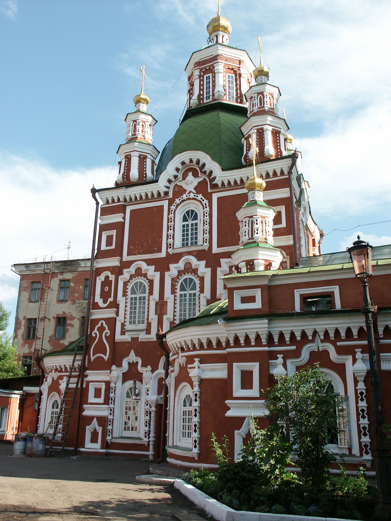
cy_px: 260
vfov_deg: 56.8
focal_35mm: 32
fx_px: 482
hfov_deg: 44.2
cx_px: 196
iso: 100
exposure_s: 1/250
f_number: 5.6
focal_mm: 8.24
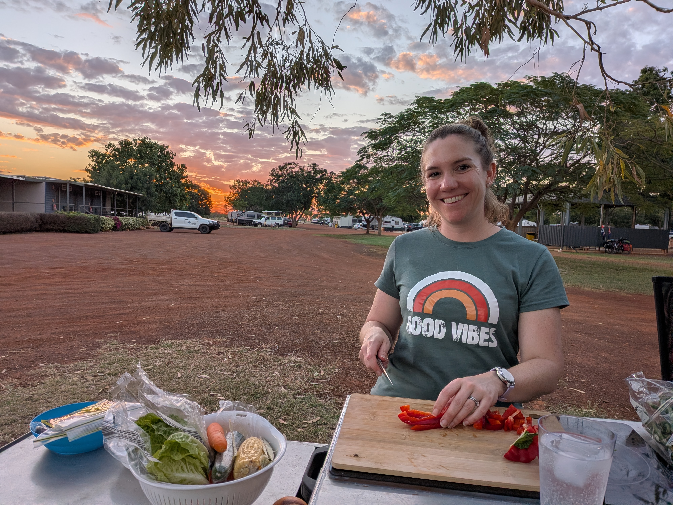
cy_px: 252
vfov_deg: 56.8
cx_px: 336
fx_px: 467
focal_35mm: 24
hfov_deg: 71.6
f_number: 1.7
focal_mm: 4.53
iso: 27
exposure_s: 1/1825
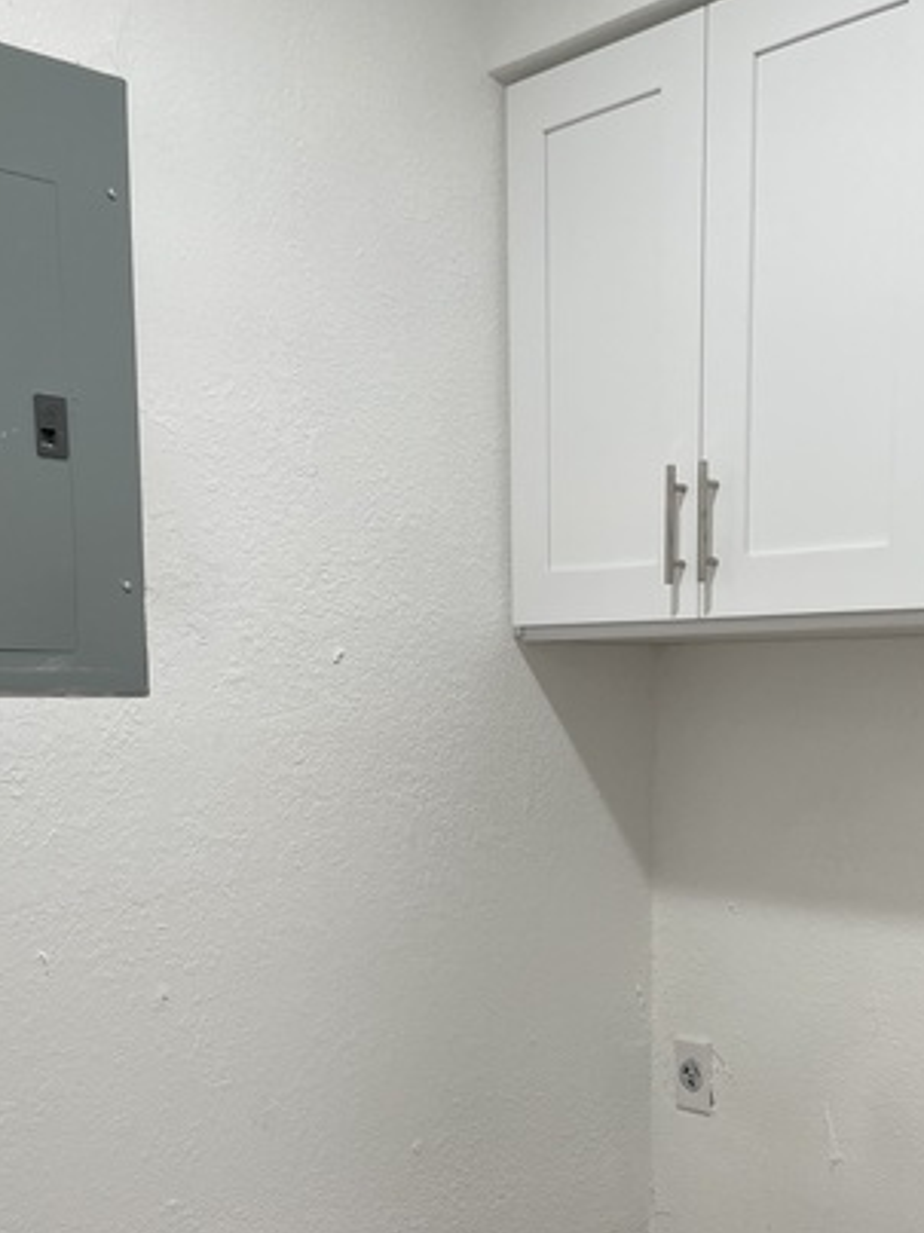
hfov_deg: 33.4
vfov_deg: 42.4
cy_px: 938
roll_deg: +0.0
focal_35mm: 43
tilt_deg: -9.7
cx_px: 581
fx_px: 1531
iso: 100
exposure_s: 1/120
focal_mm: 5.1
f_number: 1.6
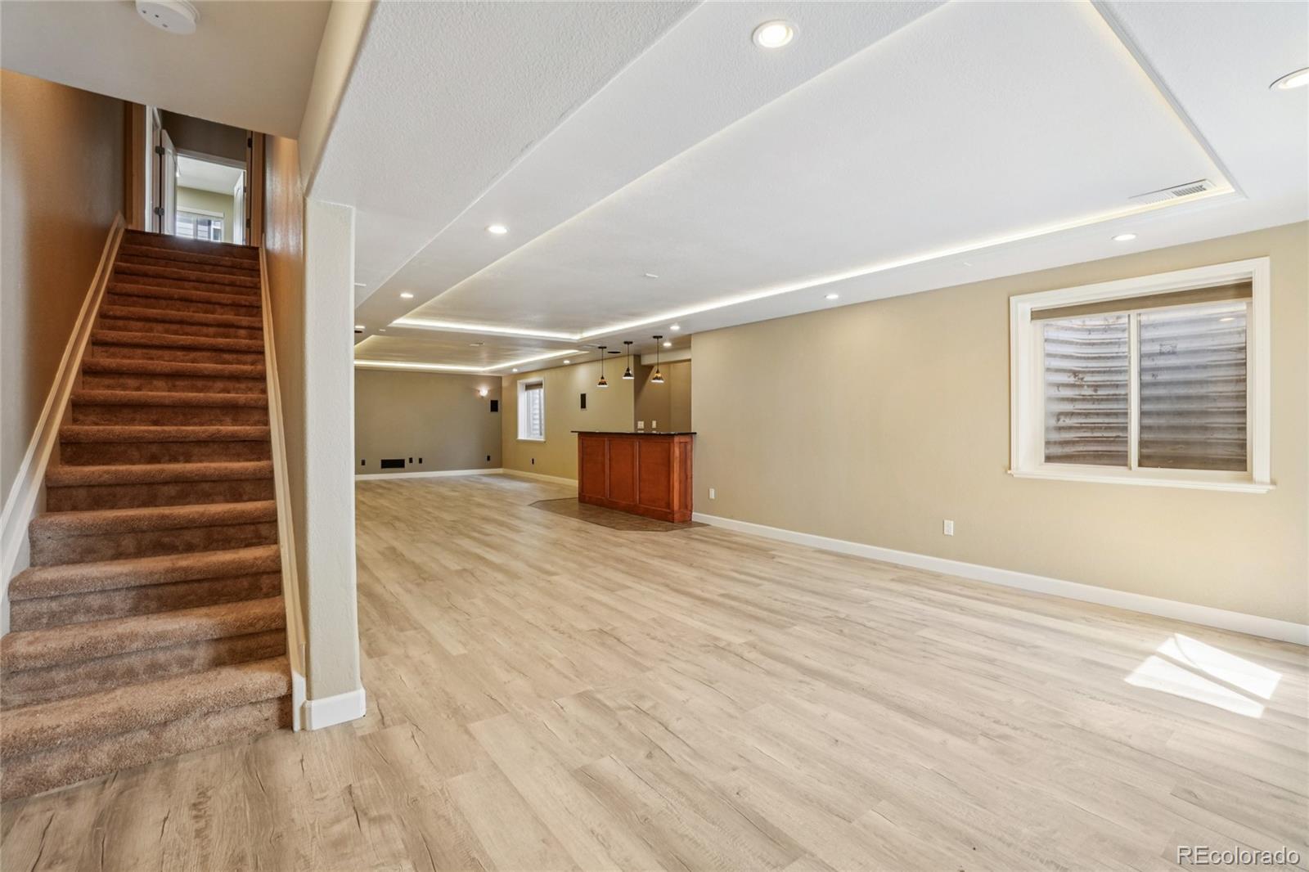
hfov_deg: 100.4
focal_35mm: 15
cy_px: 436
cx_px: 654
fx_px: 545
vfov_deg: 77.3
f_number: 8
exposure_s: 1/30
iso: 400
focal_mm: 10
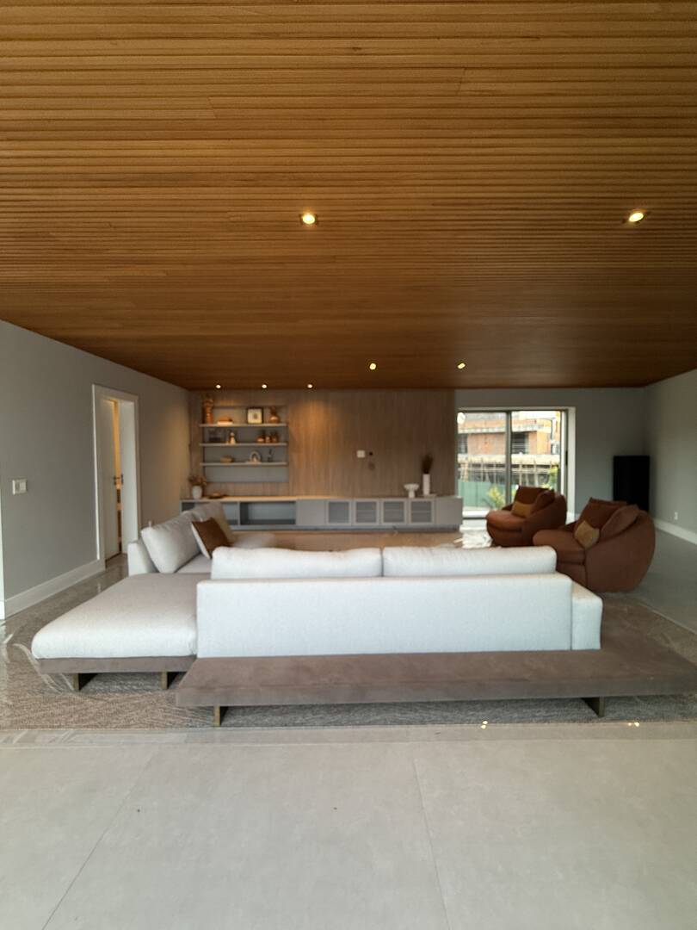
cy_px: 465
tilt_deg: -1.7
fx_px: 376
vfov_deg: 102.1
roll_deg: +0.1
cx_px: 348
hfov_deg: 85.7
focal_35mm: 14
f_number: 2.2
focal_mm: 2.22
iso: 125
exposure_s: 1/99
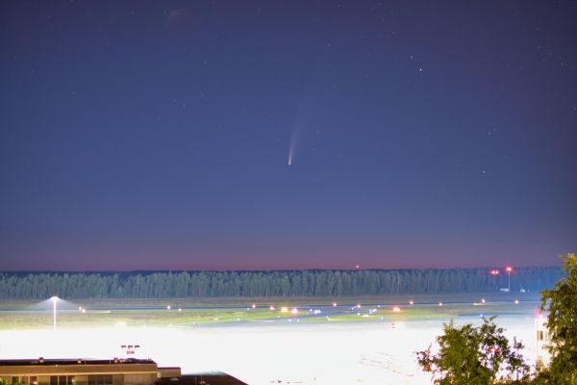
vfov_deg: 25.8
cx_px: 288
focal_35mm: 52
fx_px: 841
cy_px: 192
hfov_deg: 37.9
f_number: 2
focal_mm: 35
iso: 250
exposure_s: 10
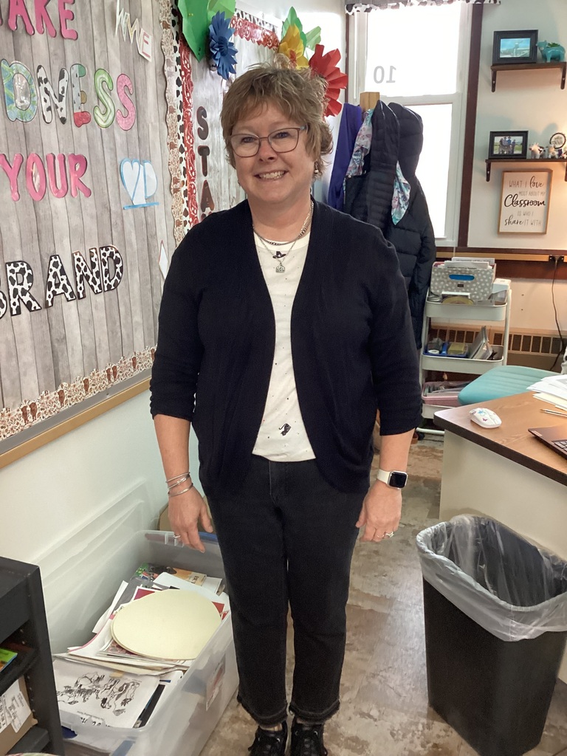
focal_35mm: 31
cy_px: 378
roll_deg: +1.1
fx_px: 677
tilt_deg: -18.2
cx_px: 284
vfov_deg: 58.4
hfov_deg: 45.4
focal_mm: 3.3
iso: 320
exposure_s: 1/60
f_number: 2.4
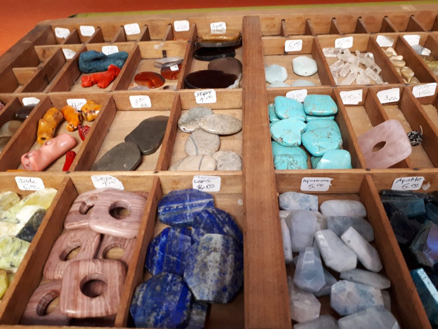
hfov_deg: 65.3
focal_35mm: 27
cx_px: 219
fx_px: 342
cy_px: 164
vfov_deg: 51.4
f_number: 1.9
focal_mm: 3.6
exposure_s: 1/20
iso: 200
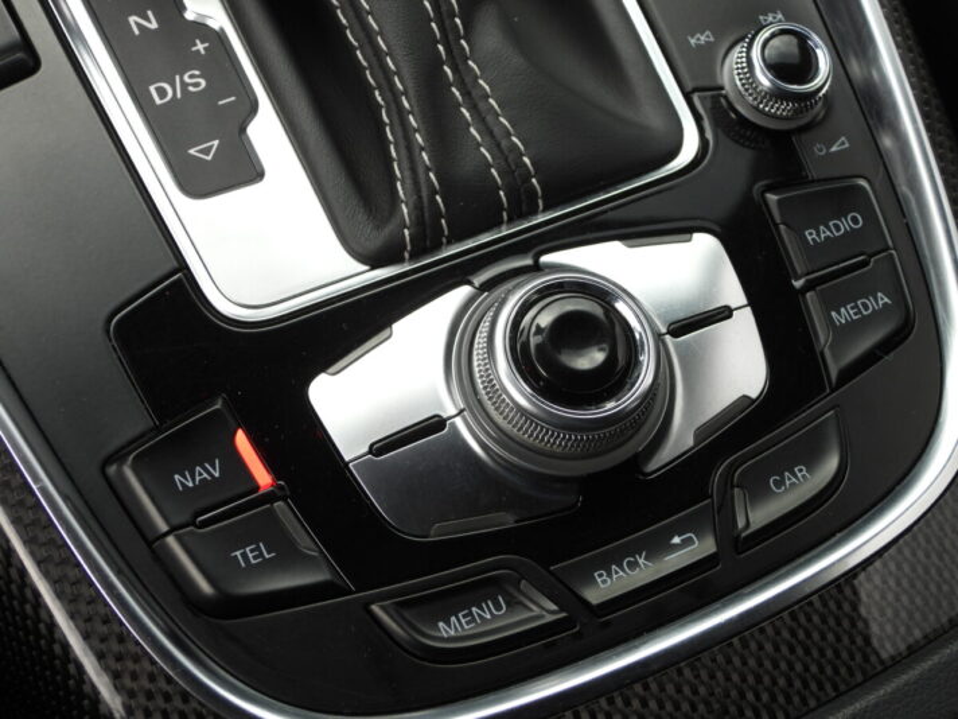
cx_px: 479
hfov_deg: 27.8
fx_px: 1937
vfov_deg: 21.0
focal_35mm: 70
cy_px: 360
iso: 100
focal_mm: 12.6
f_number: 3.5
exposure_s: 1/100
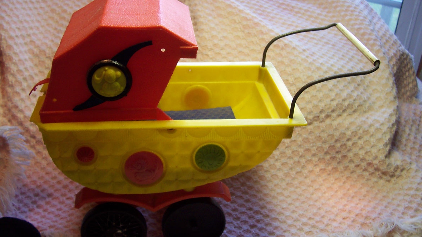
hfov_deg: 49.4
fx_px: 459
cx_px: 213
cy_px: 114
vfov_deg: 29.0
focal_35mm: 41
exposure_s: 1/45
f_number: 2.8
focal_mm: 5.6
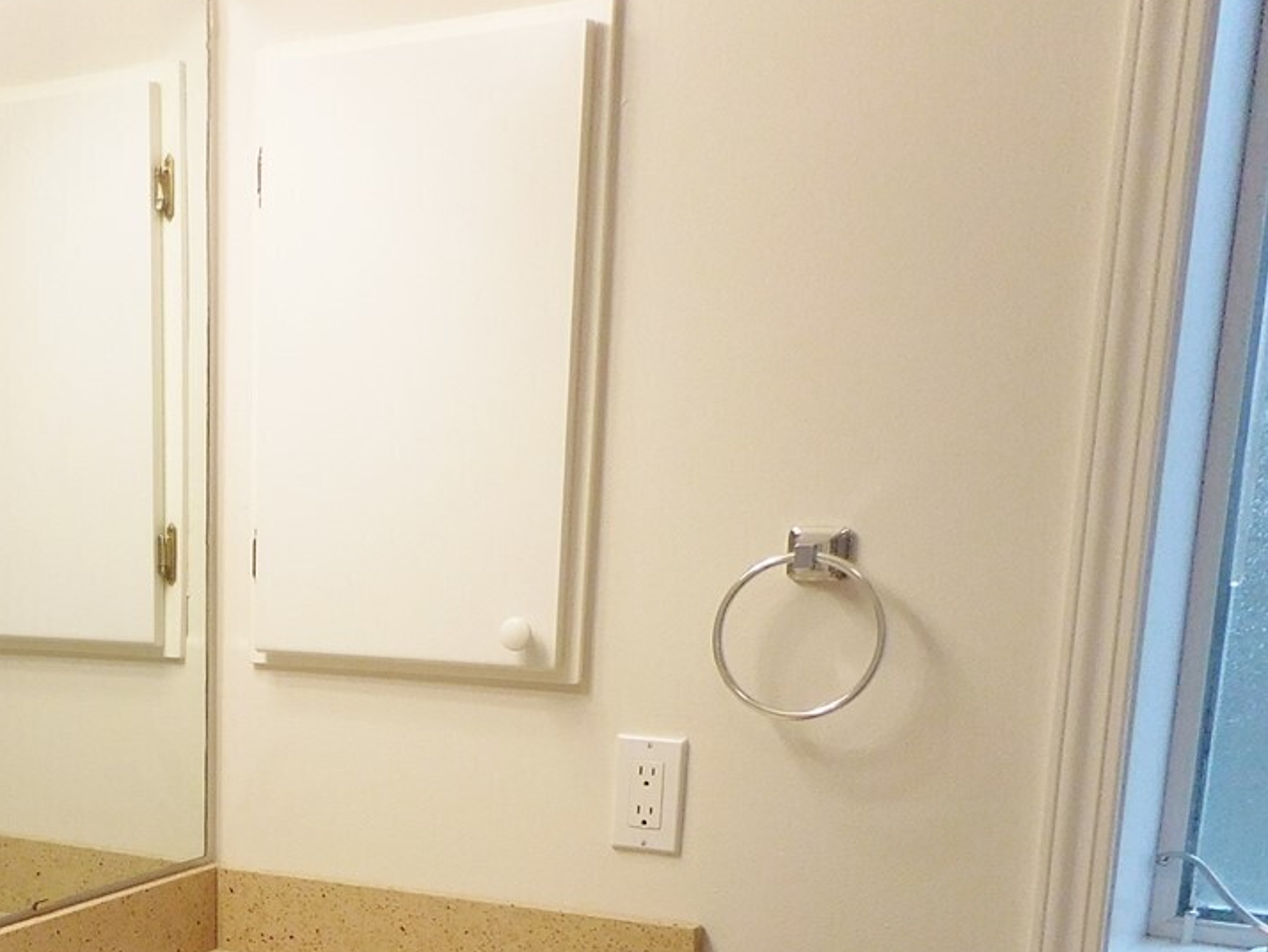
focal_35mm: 56
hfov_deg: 30.7
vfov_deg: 24.7
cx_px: -124
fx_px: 2052
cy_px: 984
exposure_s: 1/50
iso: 125
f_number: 3.3
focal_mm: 4.5
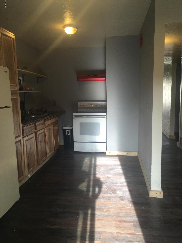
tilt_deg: -8.6
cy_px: 122
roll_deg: +1.3
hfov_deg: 48.2
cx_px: 91
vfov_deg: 61.7
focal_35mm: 29
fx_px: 203
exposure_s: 1/60
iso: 32
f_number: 2.2
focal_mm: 4.15
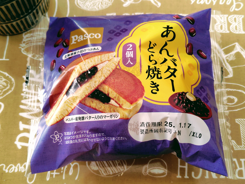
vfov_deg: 58.9
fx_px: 163
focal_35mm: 23
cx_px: 122
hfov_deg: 73.9
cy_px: 92
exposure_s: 1/60
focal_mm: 5.6
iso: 191
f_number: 1.9
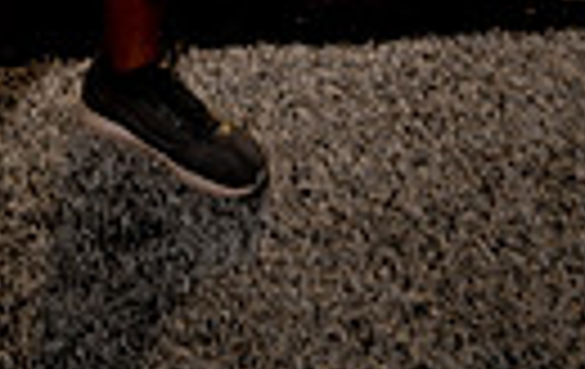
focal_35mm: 109
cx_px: 166
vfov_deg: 10.2
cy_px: -576
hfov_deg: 19.0
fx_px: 1742
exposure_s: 1/1000
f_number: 4
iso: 100
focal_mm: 31
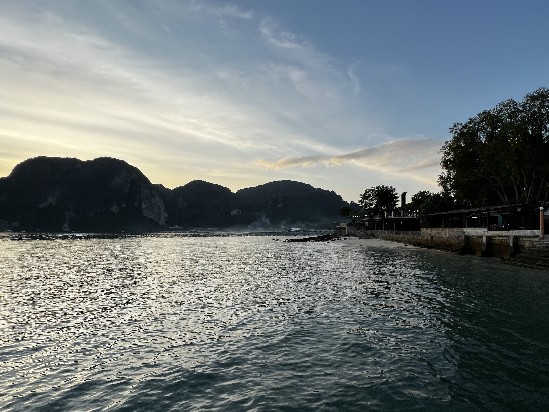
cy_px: 228
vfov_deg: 74.5
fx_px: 270
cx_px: 307
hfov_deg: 90.6
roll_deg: +0.3
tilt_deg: +0.1
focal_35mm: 17
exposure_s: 1/758
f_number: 1.8
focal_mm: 1.57
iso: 32
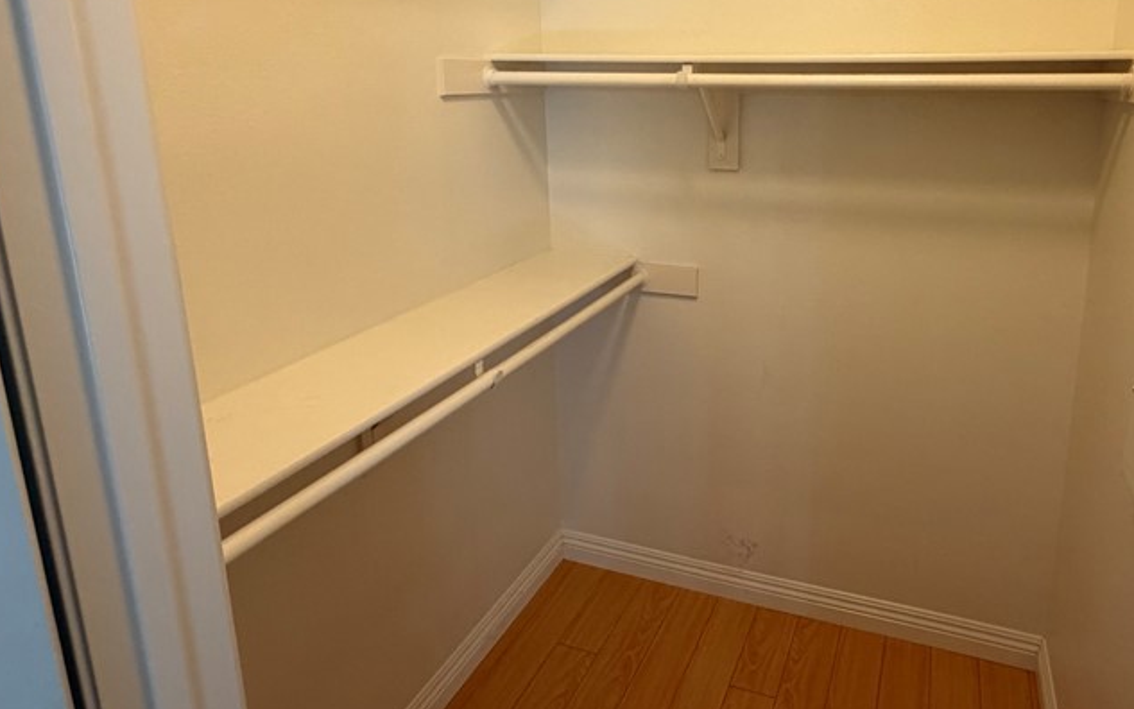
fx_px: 742
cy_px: 231
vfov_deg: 50.1
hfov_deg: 73.8
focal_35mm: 24
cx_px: 693
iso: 250
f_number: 2.2
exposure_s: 1/120
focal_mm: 2.22
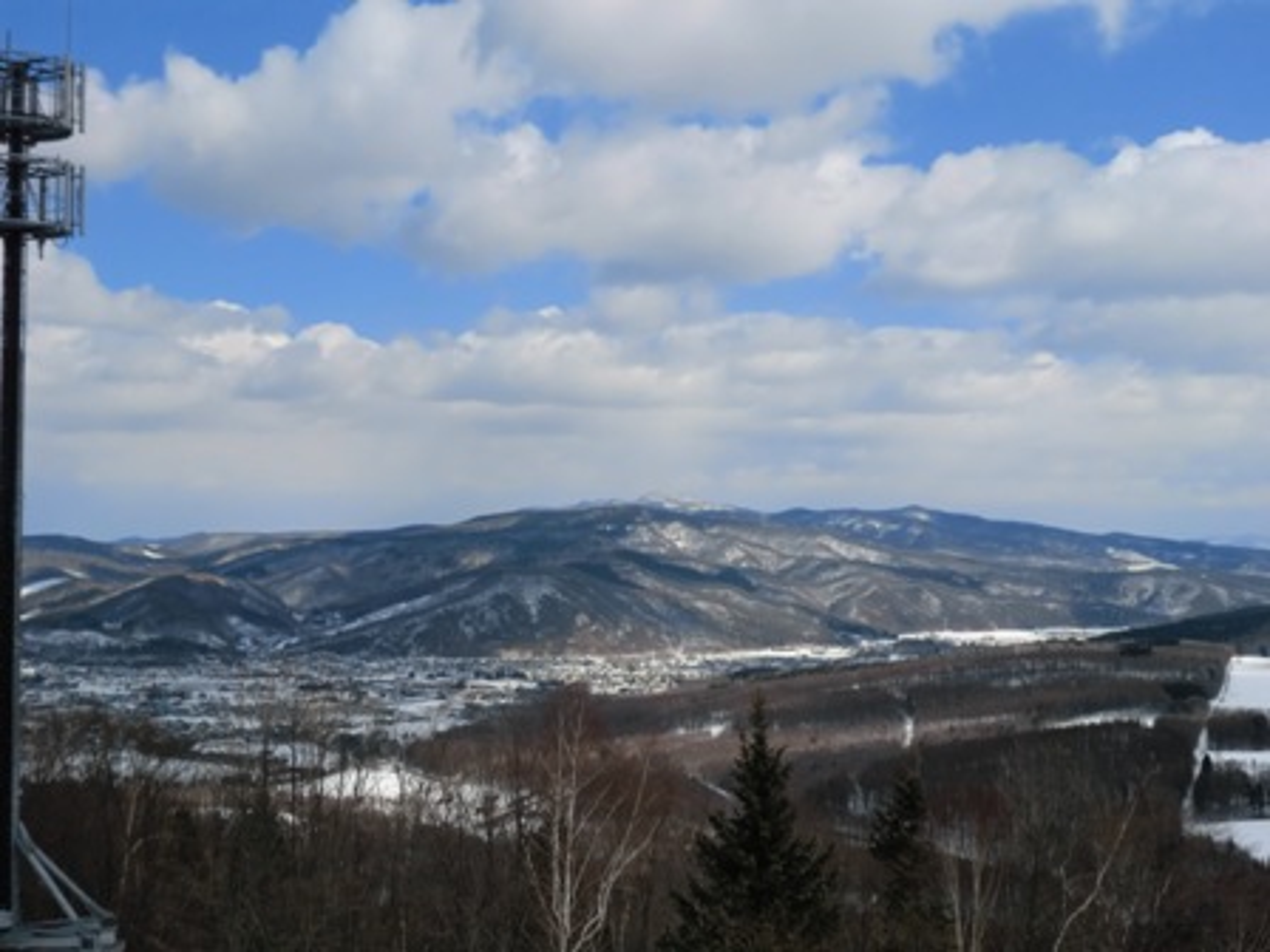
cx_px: 635
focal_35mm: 47
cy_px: 476
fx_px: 1724
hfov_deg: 40.4
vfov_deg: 30.9
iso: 50
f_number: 9.6
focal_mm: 8.46
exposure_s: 1/200
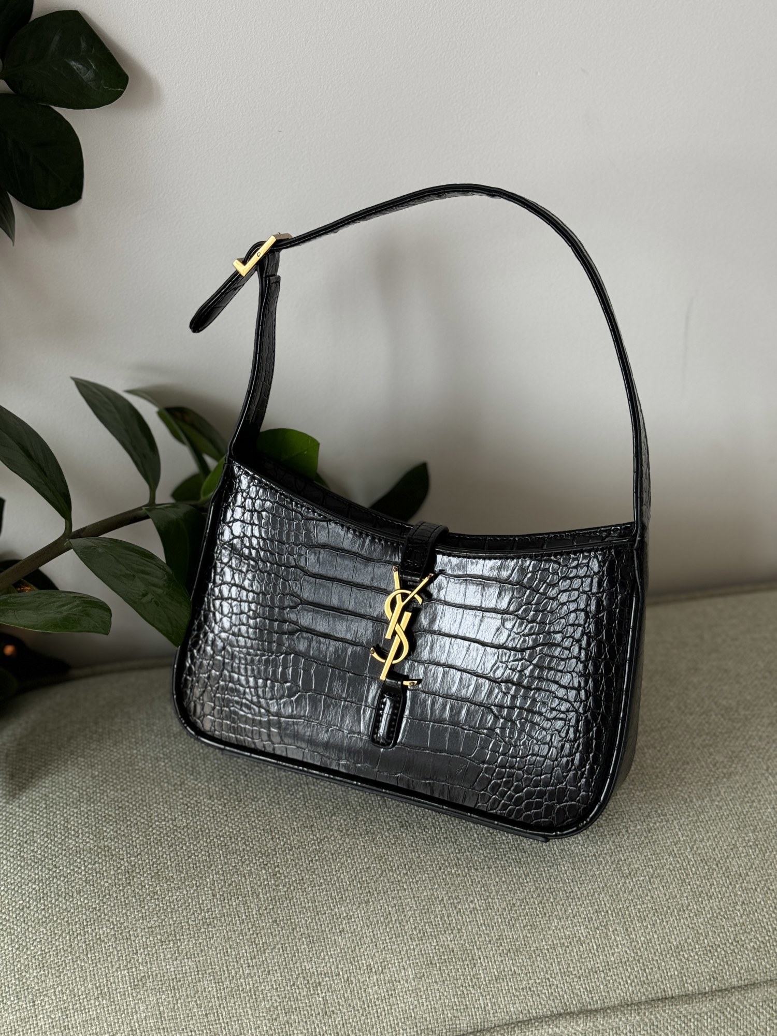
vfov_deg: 39.7
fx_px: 1437
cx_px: 388
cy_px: 518
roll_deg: -0.1
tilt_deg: -34.1
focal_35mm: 48
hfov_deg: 30.3
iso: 125
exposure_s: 1/60
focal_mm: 6.76
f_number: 1.78
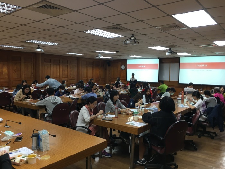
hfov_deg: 61.7
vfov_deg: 48.2
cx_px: 112
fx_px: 188
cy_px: 84
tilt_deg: -4.8
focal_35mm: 29
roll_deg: -1.2
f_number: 2.2
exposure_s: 1/30
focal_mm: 4.15
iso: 64
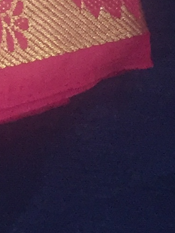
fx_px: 1287
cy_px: -353
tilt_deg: -87.2
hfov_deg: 6.9
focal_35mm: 191
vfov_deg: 9.2
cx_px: -387
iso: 160
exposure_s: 1/33
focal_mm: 4.15
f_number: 2.2
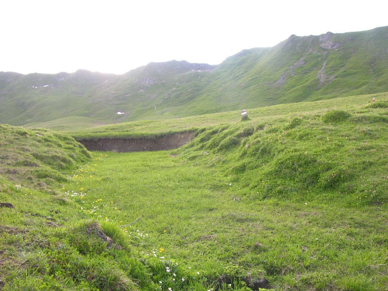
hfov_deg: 52.6
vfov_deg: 40.7
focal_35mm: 35
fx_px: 392
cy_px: 146
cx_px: 194
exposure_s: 1/68.4
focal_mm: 8.9
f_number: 4
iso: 50
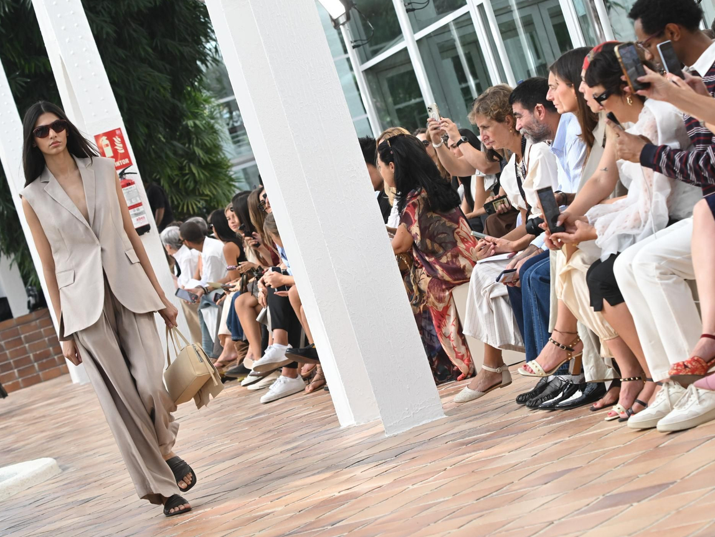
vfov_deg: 11.1
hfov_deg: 14.7
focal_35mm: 134
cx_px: 344
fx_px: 2768
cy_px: 263
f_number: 6.3
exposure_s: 1/320
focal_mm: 100
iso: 800
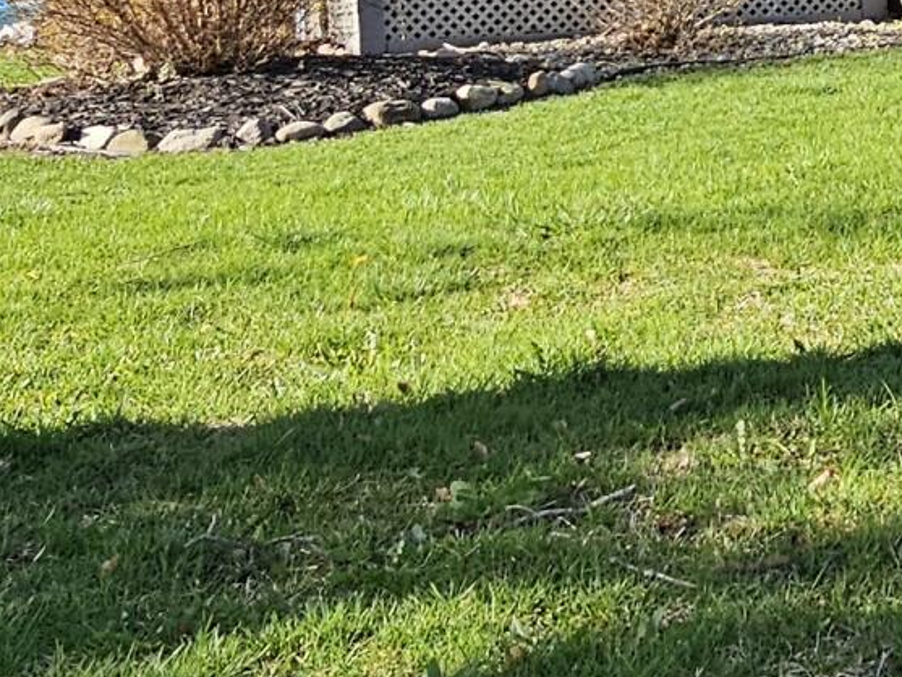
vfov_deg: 19.0
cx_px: 965
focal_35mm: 70
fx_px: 1824
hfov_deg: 25.9
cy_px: -267
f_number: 2.2
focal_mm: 2.2
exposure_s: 1/900
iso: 50
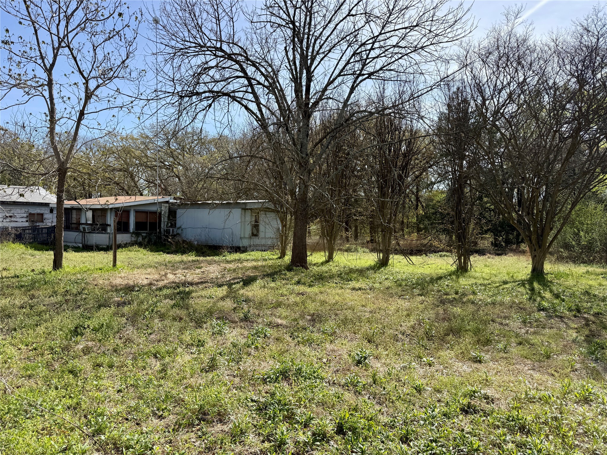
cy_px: 228
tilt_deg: -0.8
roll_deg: -0.5
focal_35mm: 24
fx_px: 421
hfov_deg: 71.6
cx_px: 304
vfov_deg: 56.8
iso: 80
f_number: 1.78
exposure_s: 1/3759
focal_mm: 6.76
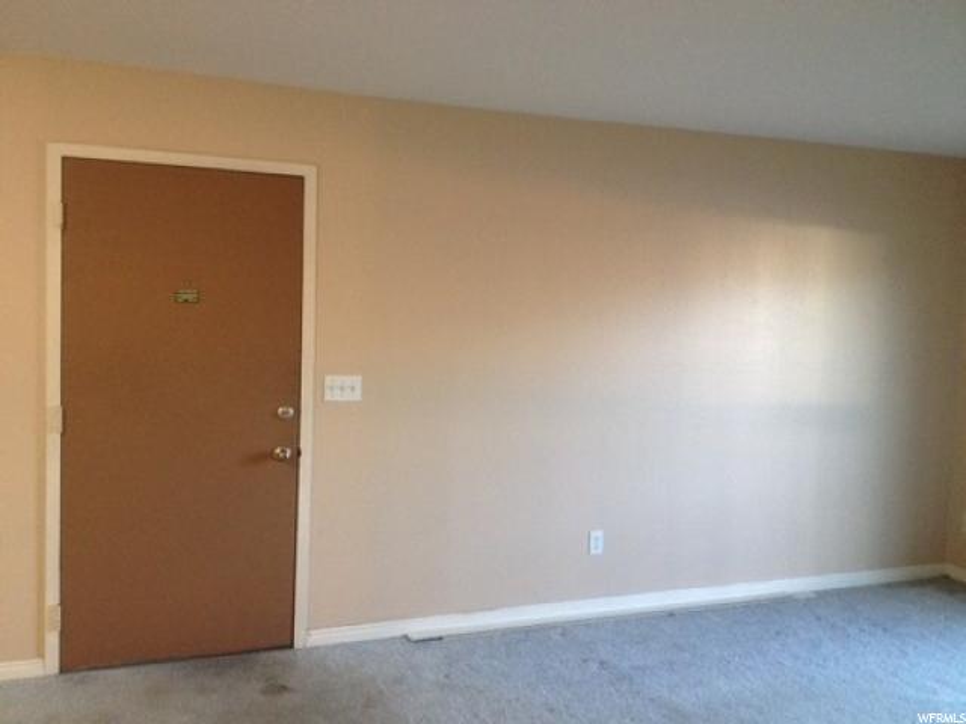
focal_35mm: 35
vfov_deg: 40.7
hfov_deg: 52.6
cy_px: 362
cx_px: 483
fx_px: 977
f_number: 2.4
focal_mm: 4.28
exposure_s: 1/20
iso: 200
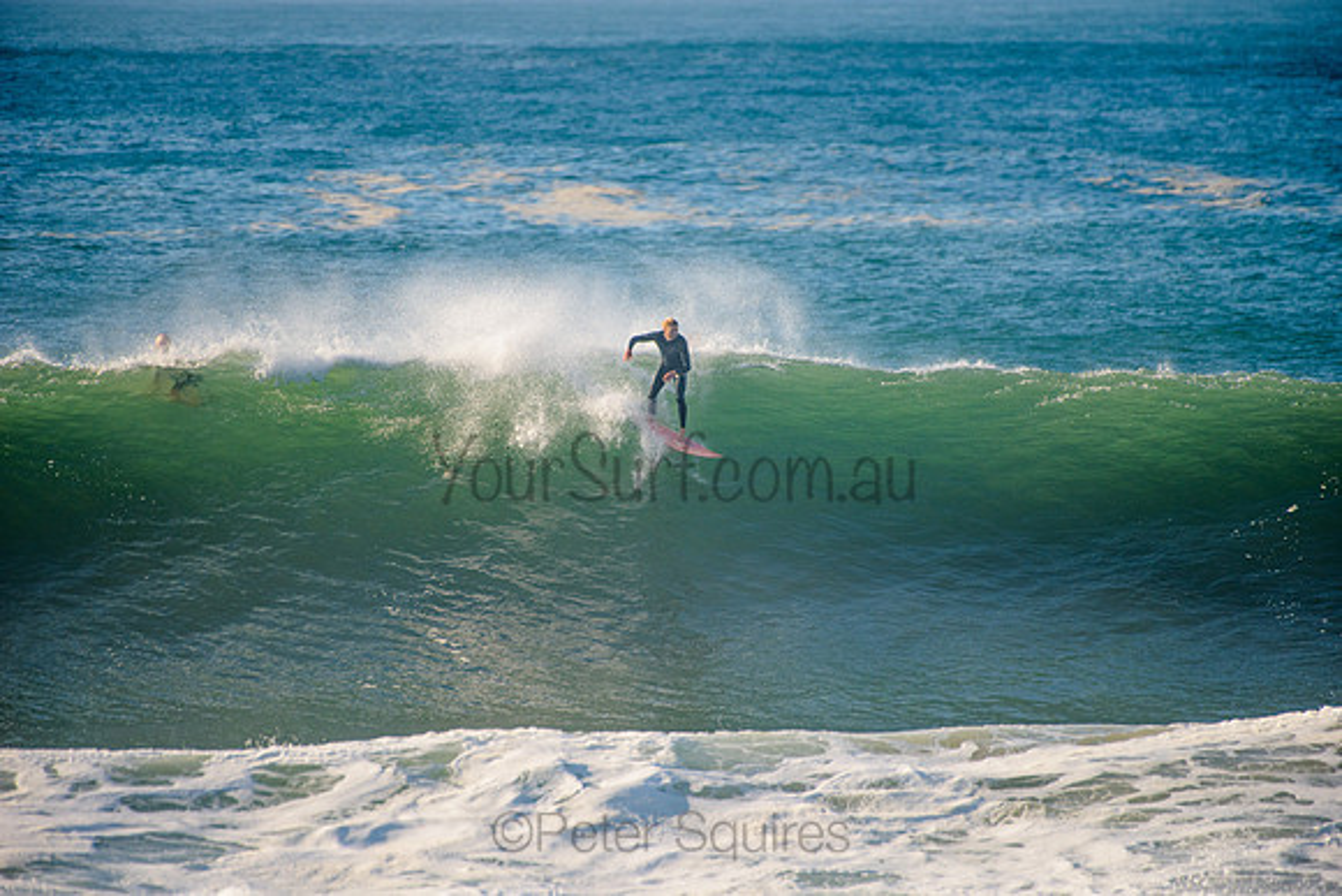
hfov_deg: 4.1
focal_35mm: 500
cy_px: 448
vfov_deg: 2.8
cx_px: 671
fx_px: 18642
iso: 220
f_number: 5.6
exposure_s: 1/1600
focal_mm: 500
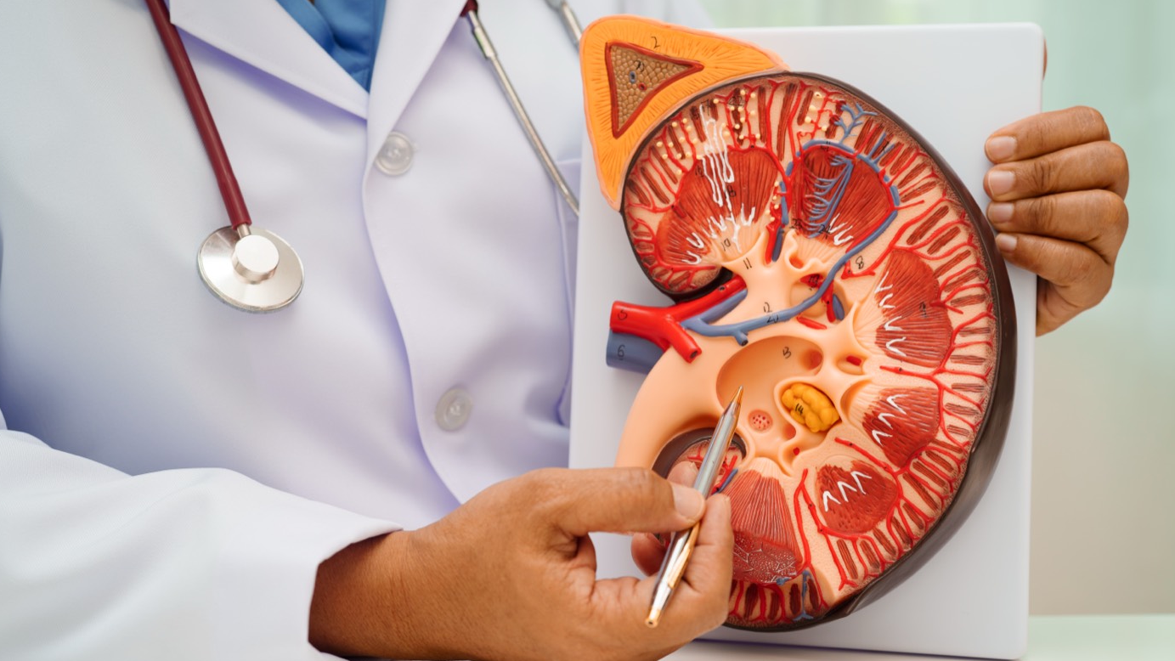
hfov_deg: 39.2
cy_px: 354
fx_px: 1651
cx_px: 583
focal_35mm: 53
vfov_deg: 22.6
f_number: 3.5
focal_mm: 50
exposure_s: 1/80
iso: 100
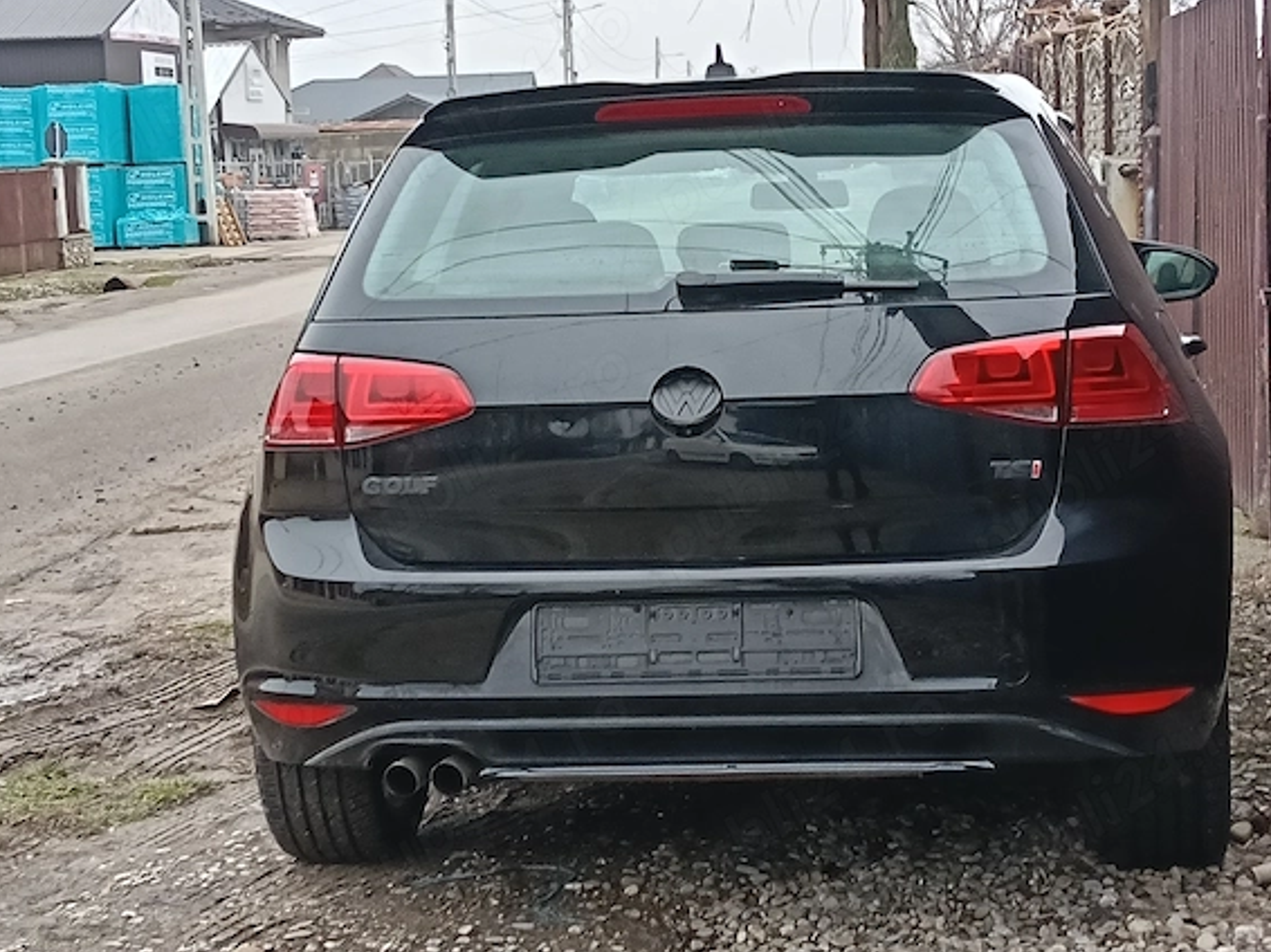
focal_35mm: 70
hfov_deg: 27.8
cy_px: 483
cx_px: 642
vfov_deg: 21.0
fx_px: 2569
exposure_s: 1/33.3
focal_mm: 3.98
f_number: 1.8
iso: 125
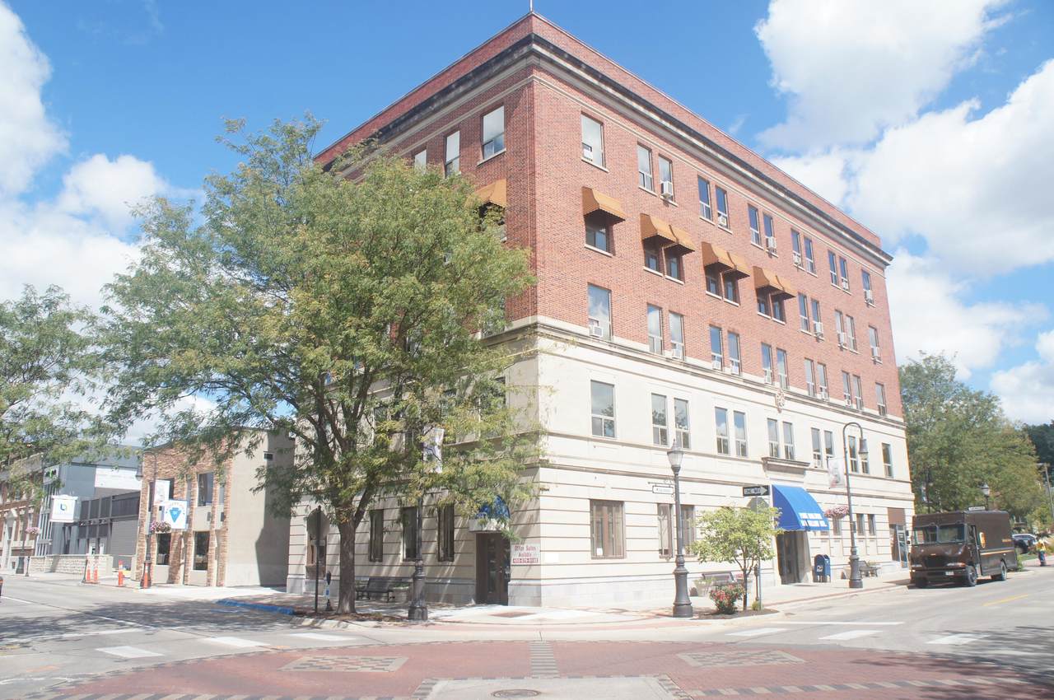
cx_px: 527
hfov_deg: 67.4
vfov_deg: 47.8
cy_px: 350
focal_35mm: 27
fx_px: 789
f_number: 8
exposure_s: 1/250
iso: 200
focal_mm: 18
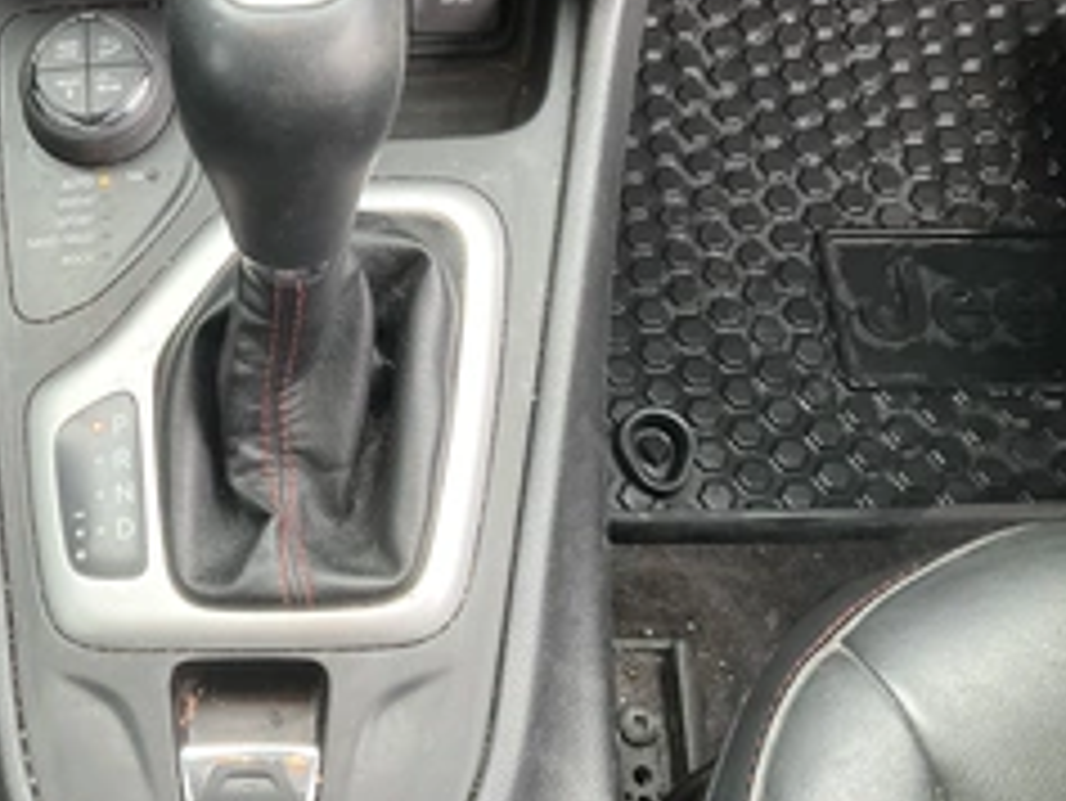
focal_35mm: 49
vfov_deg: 29.6
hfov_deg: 37.4
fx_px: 1510
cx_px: 207
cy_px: 315
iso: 250
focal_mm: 3
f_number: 1.8
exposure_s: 1/60
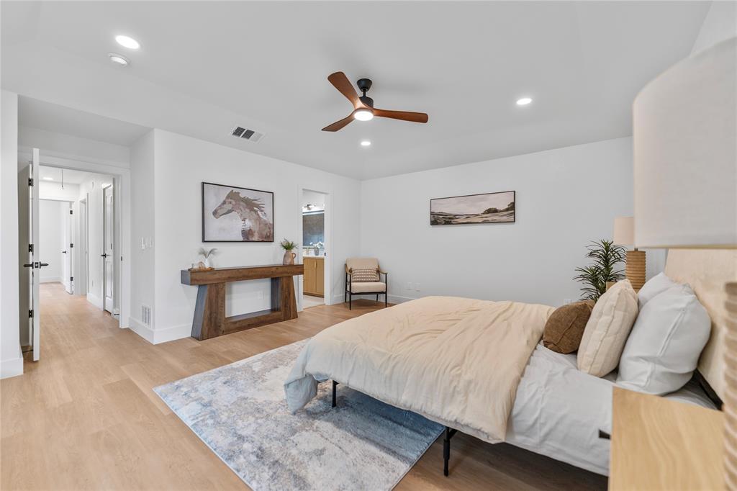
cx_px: 368
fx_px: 287
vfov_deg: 81.2
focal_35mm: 14
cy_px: 246
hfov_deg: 104.3
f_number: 2.8
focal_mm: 14
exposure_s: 1/25
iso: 100
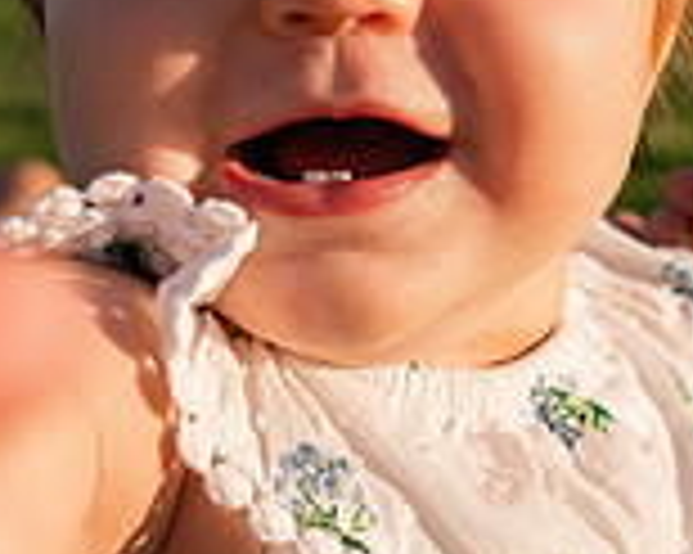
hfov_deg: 22.5
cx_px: 342
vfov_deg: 18.0
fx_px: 1742
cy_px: 151
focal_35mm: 85
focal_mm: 24
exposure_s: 1/3200
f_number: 4.5
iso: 400
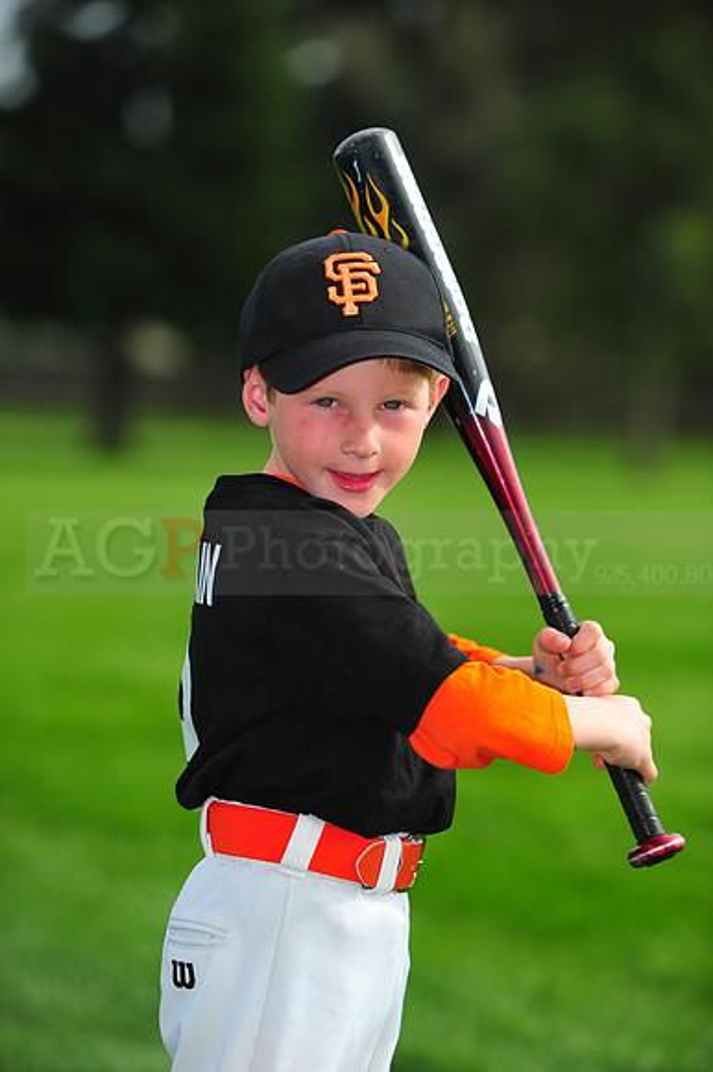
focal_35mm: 165
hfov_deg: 8.3
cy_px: 536
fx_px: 4907
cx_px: 356
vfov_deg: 12.5
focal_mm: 165
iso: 400
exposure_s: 1/2000
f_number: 4.5
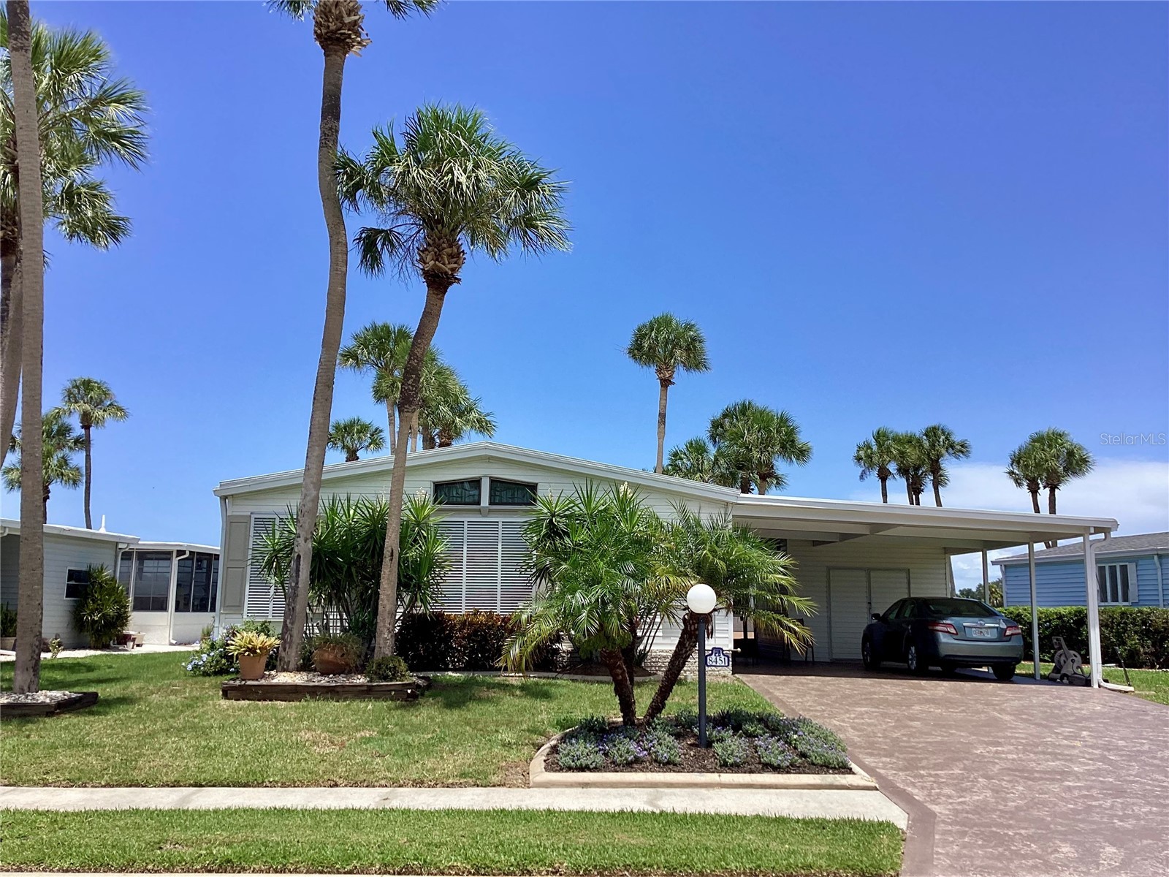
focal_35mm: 31
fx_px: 1047
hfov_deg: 58.4
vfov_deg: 45.4
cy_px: 438
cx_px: 584
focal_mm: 3.3
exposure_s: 1/1456
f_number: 2.4
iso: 25
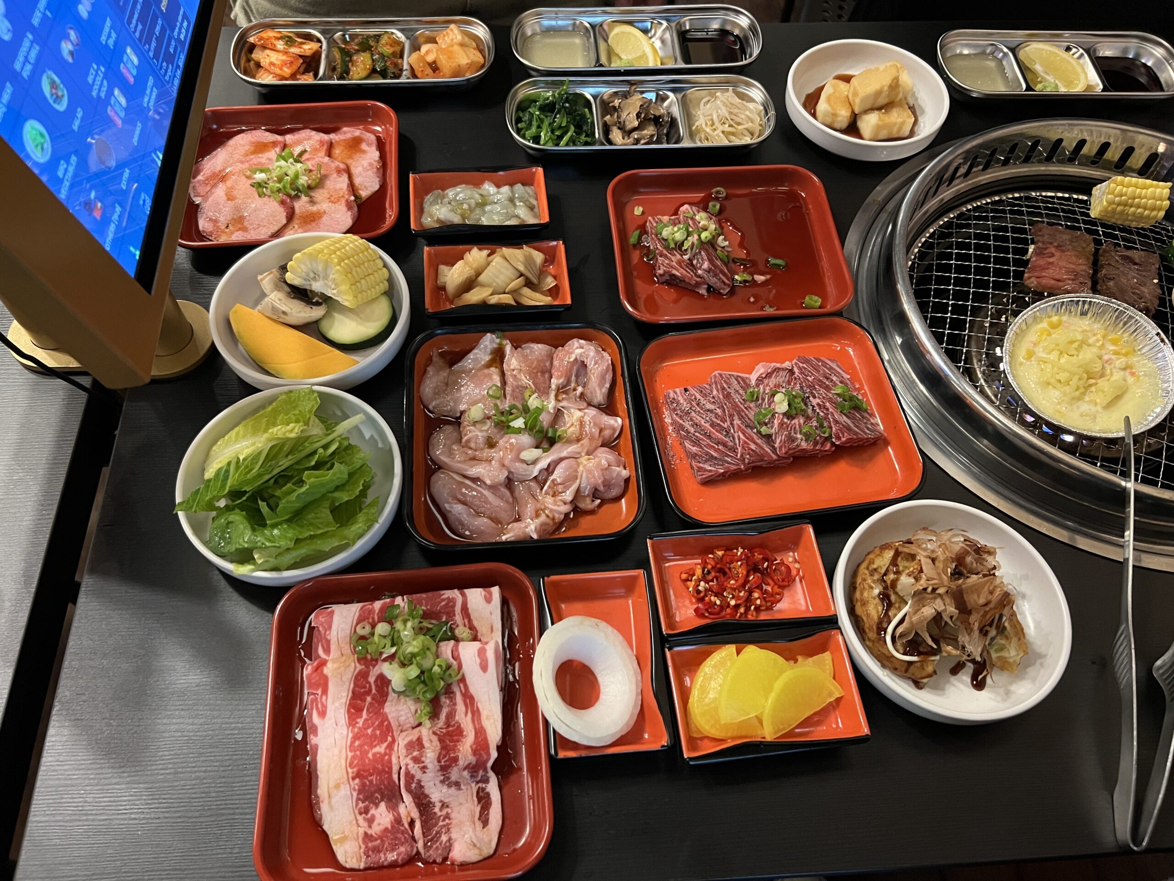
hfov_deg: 67.3
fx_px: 882
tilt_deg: -59.6
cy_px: 440
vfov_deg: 53.1
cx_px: 587
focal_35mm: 26
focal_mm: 5.7
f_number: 1.5
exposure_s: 1/33
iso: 500
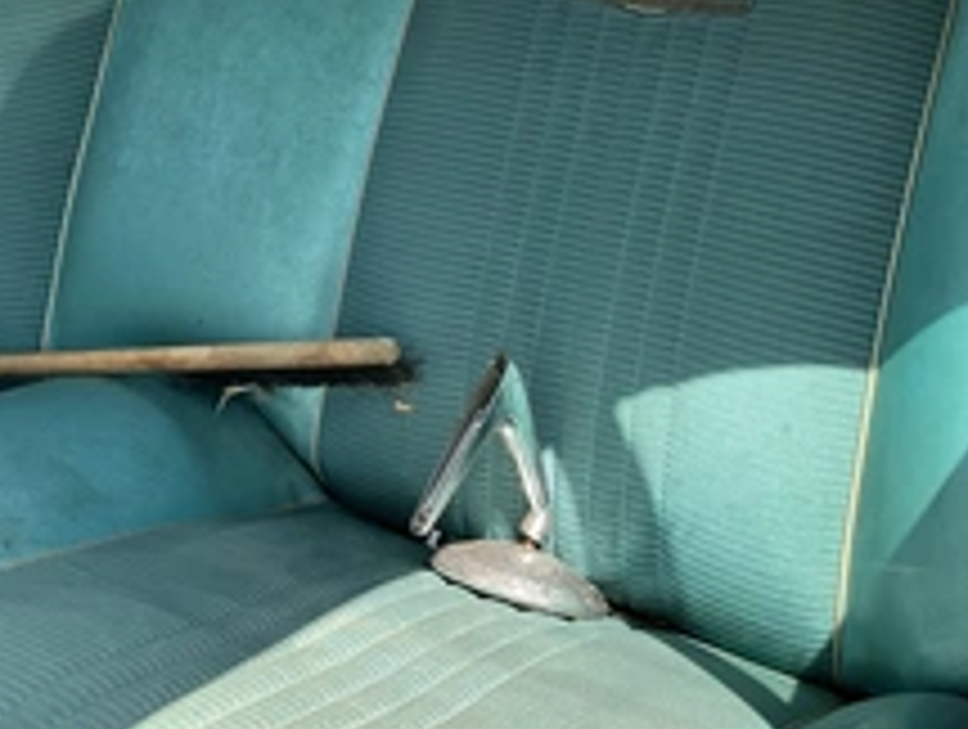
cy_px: 207
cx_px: 365
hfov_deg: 36.6
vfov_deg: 27.8
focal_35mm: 52
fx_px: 1457
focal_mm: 3
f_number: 1.8
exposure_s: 1/325
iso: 25
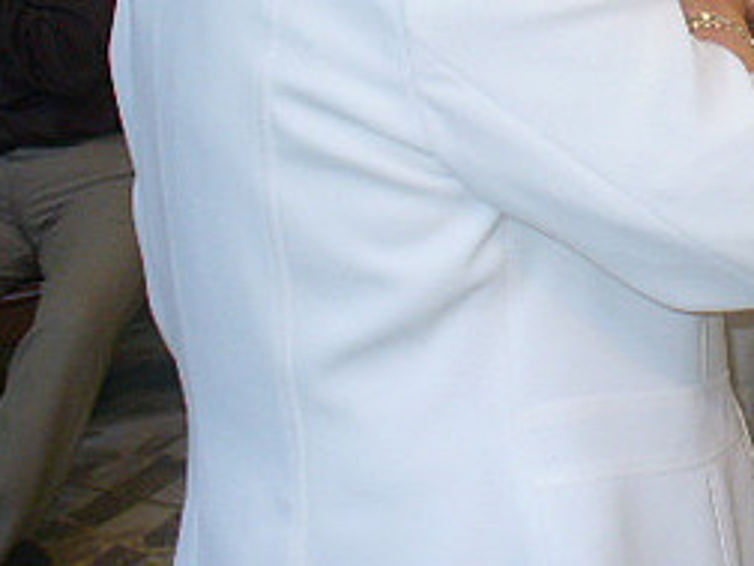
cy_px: -43
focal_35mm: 85
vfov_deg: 16.9
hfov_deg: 22.3
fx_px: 1851
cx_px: 721
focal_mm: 6.1
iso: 100
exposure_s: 1/10
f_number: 2.8
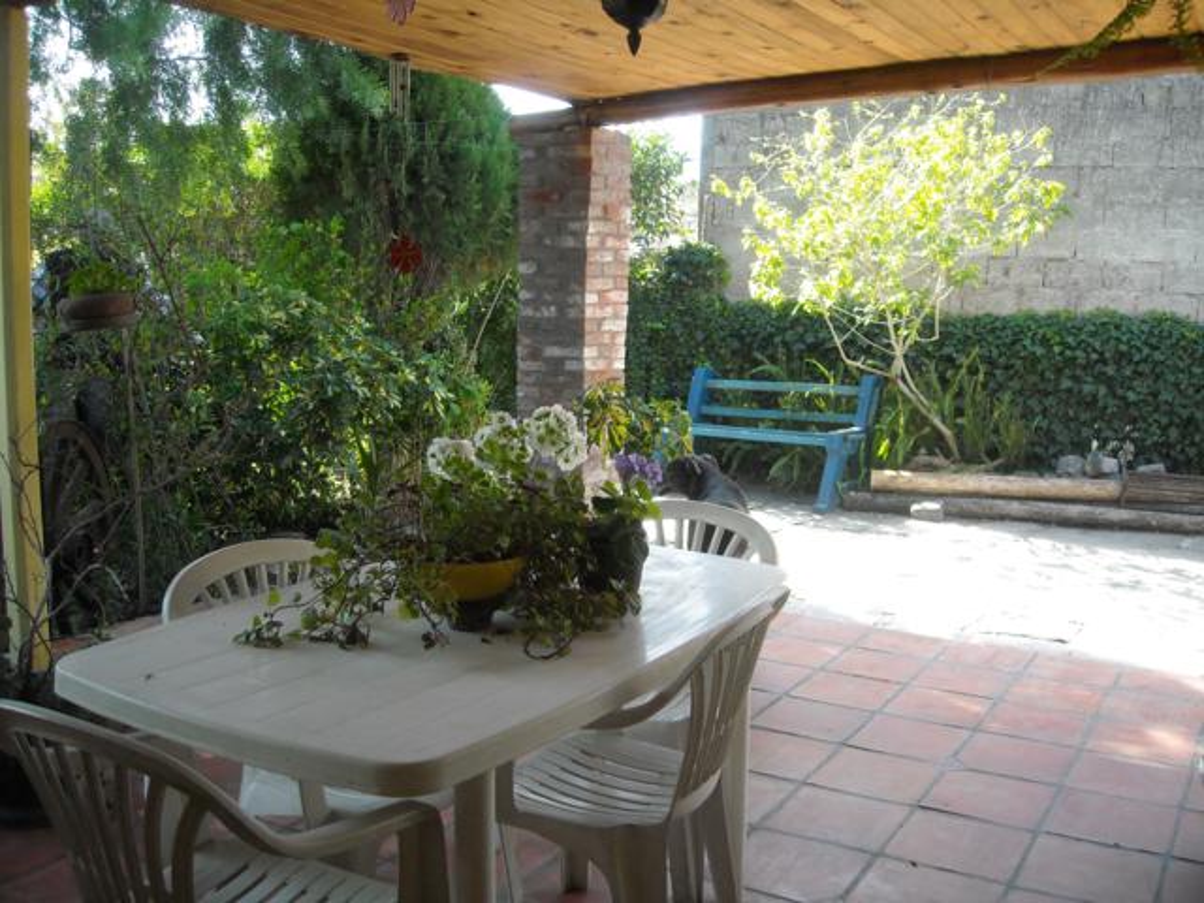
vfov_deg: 40.7
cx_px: 602
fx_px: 1217
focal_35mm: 35
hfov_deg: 52.6
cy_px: 452
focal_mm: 5.7
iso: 218
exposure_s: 1/250
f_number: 2.8
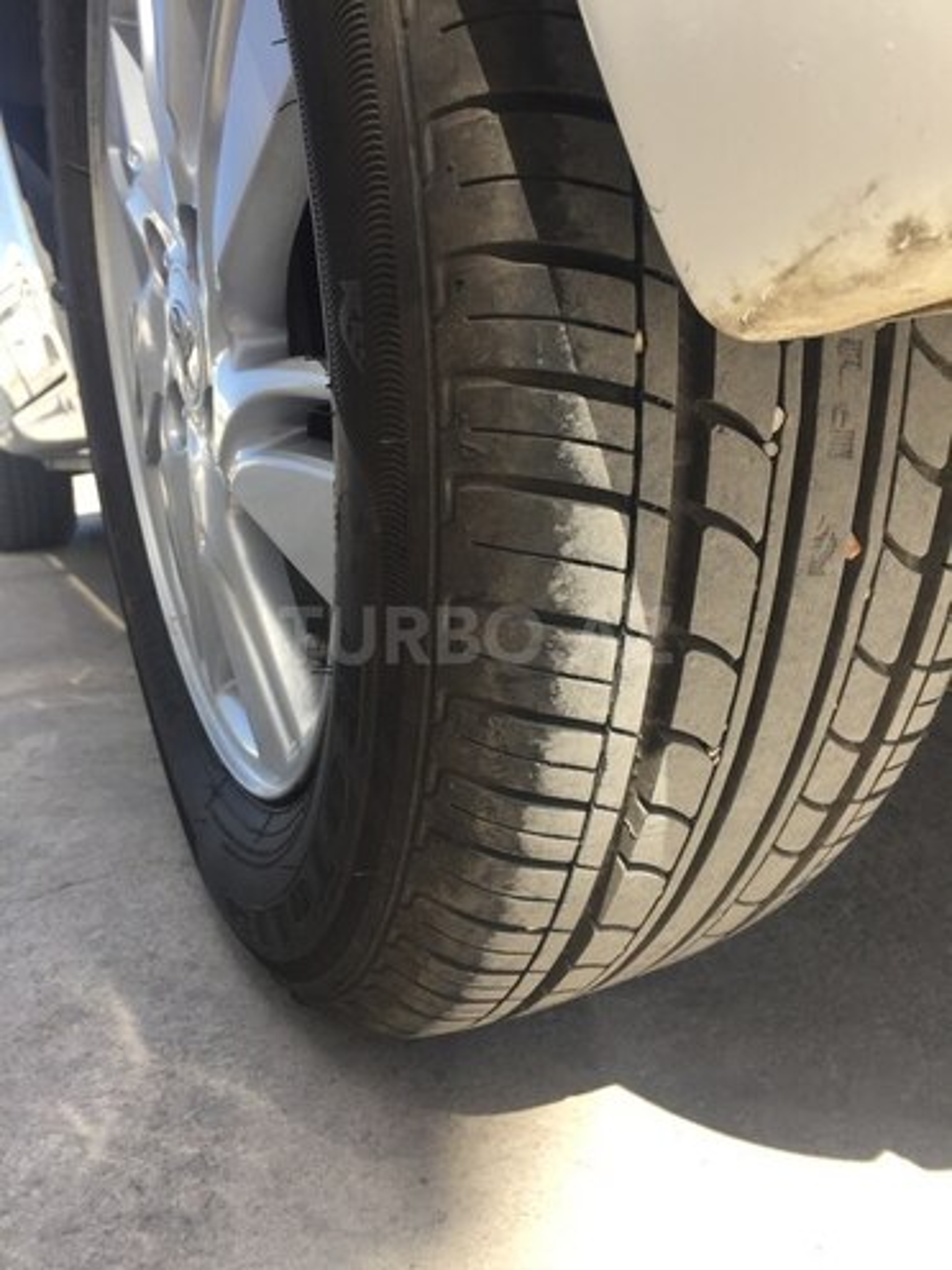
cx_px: 476
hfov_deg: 48.2
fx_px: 1063
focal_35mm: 29
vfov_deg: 61.7
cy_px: 635
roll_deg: +5.3
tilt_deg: -11.9
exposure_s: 1/412
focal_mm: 4.15
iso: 32
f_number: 2.2
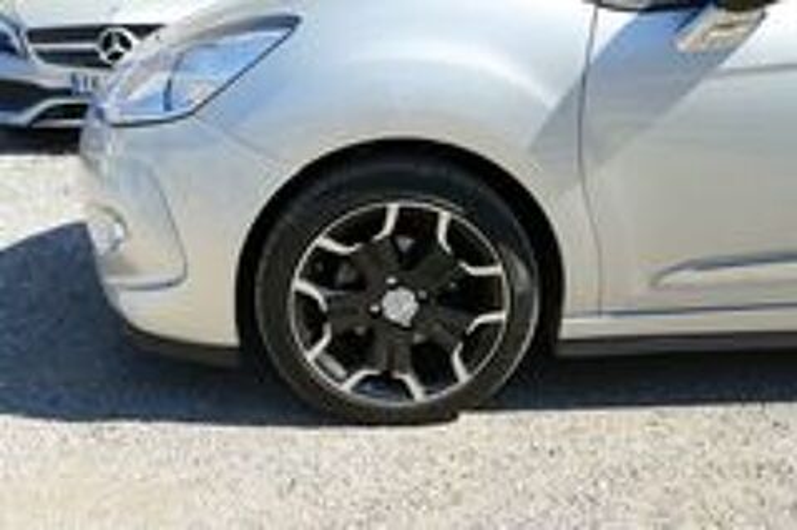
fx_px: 840
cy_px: 265
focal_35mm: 38
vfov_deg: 35.0
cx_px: 398
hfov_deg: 50.7
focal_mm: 13.7
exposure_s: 1/800
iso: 125
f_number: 3.1
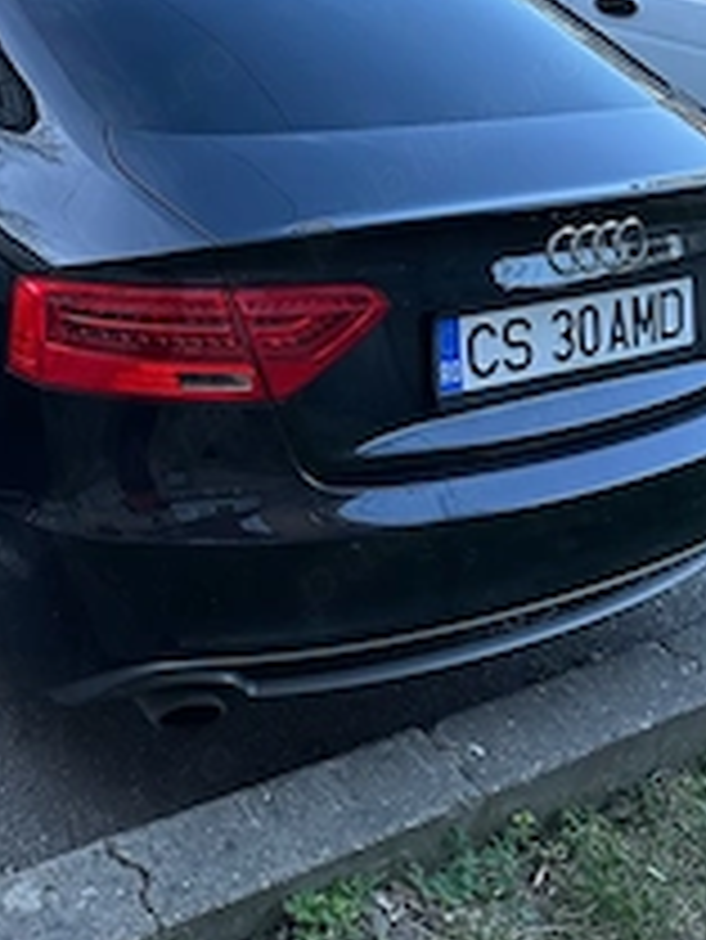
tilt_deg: -19.2
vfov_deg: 39.7
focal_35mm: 46
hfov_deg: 31.0
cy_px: 202
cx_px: 180
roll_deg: -6.1
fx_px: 1250
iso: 250
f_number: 1.78
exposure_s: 1/49
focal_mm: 6.86
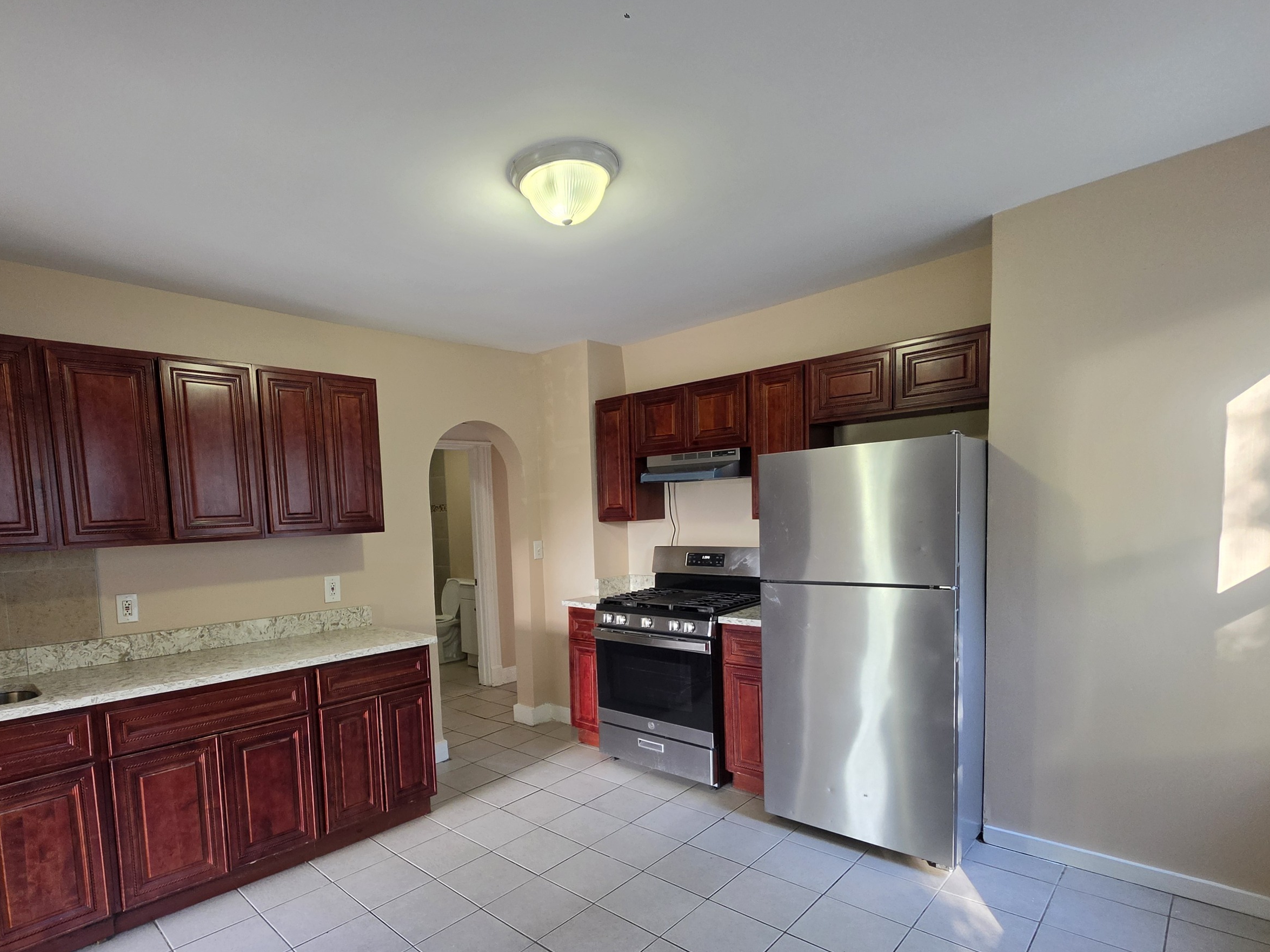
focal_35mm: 17
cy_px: 584
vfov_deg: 73.7
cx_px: 538
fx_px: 624
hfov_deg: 90.4
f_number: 1.9
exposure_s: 1/120
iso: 250
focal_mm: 2.2
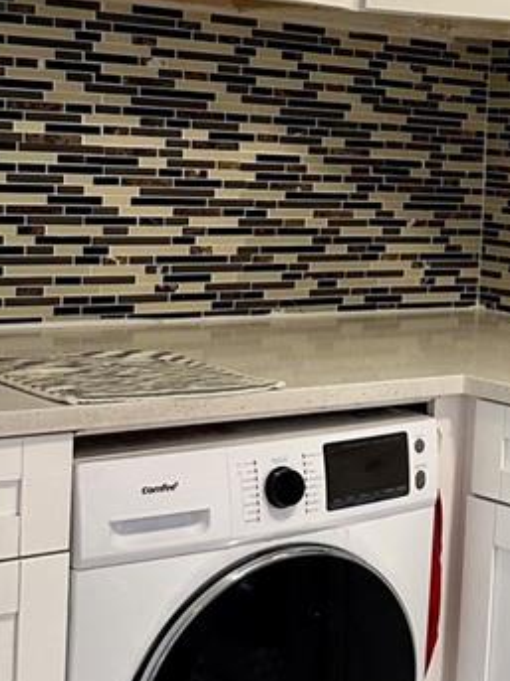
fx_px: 1651
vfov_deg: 23.3
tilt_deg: -7.0
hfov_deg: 16.8
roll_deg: -4.5
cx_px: 607
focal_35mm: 84
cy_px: 345
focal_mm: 6.86
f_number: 1.78
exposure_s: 1/120
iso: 200
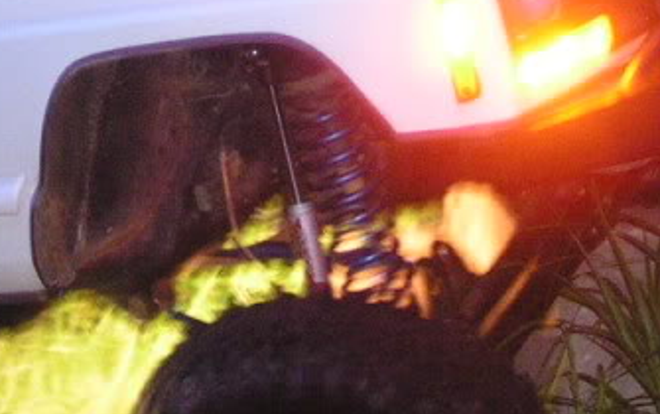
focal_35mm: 123
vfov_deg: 10.5
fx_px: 2214
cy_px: -43
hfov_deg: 17.0
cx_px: 317
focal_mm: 6.3
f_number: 2.8
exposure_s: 1.3
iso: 200
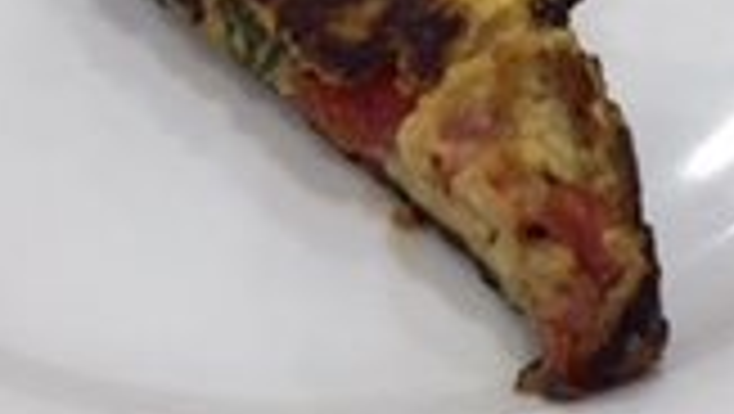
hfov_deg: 17.3
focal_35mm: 124
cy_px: 207
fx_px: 2415
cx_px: 351
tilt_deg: -52.4
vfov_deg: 9.8
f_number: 2.2
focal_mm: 4.15
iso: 50
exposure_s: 1/33
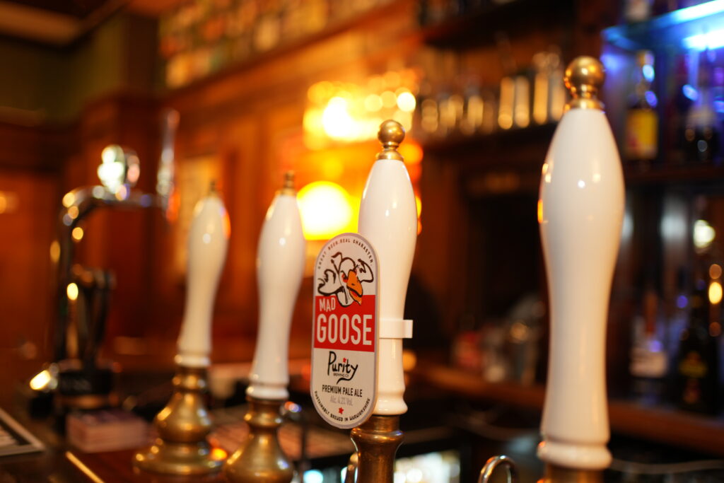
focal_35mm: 35
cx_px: 362
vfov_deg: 37.9
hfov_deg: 54.4
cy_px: 242
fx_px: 704
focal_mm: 35
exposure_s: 1/25
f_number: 1.8
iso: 640
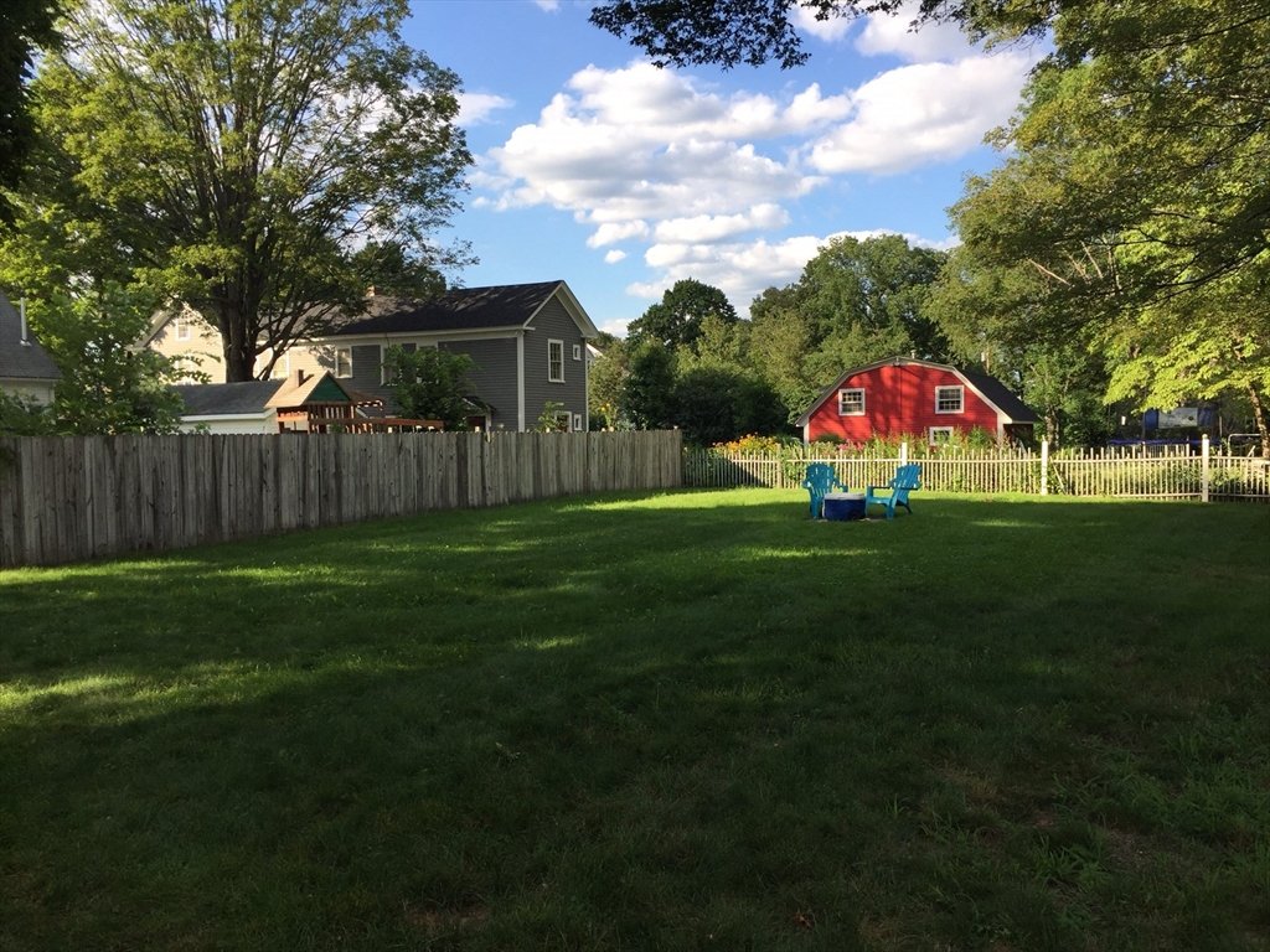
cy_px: 476
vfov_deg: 48.2
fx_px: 1064
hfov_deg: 61.7
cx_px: 635
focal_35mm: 29
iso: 32
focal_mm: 4.15
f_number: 2.2
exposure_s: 1/746
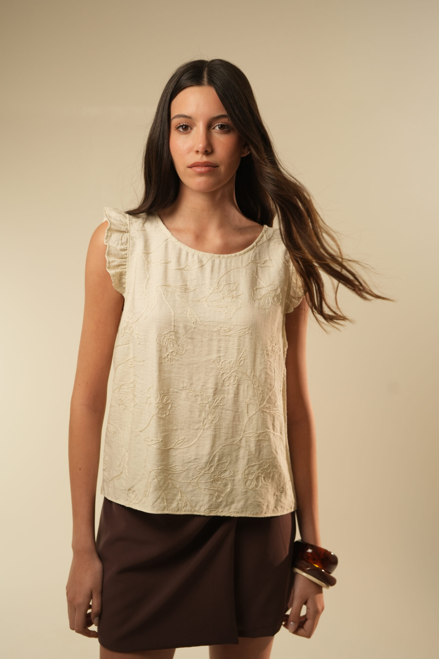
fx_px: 914
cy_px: 330
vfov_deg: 39.6
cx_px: 220
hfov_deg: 27.0
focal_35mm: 50
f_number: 4
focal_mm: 50
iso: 500
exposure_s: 1/125
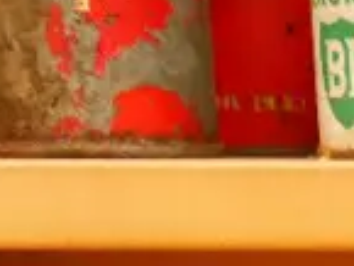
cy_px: 853
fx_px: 2170
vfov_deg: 6.3
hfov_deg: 8.6
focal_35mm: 212
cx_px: 833
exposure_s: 1/25
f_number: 3.7
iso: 3200
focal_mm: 15
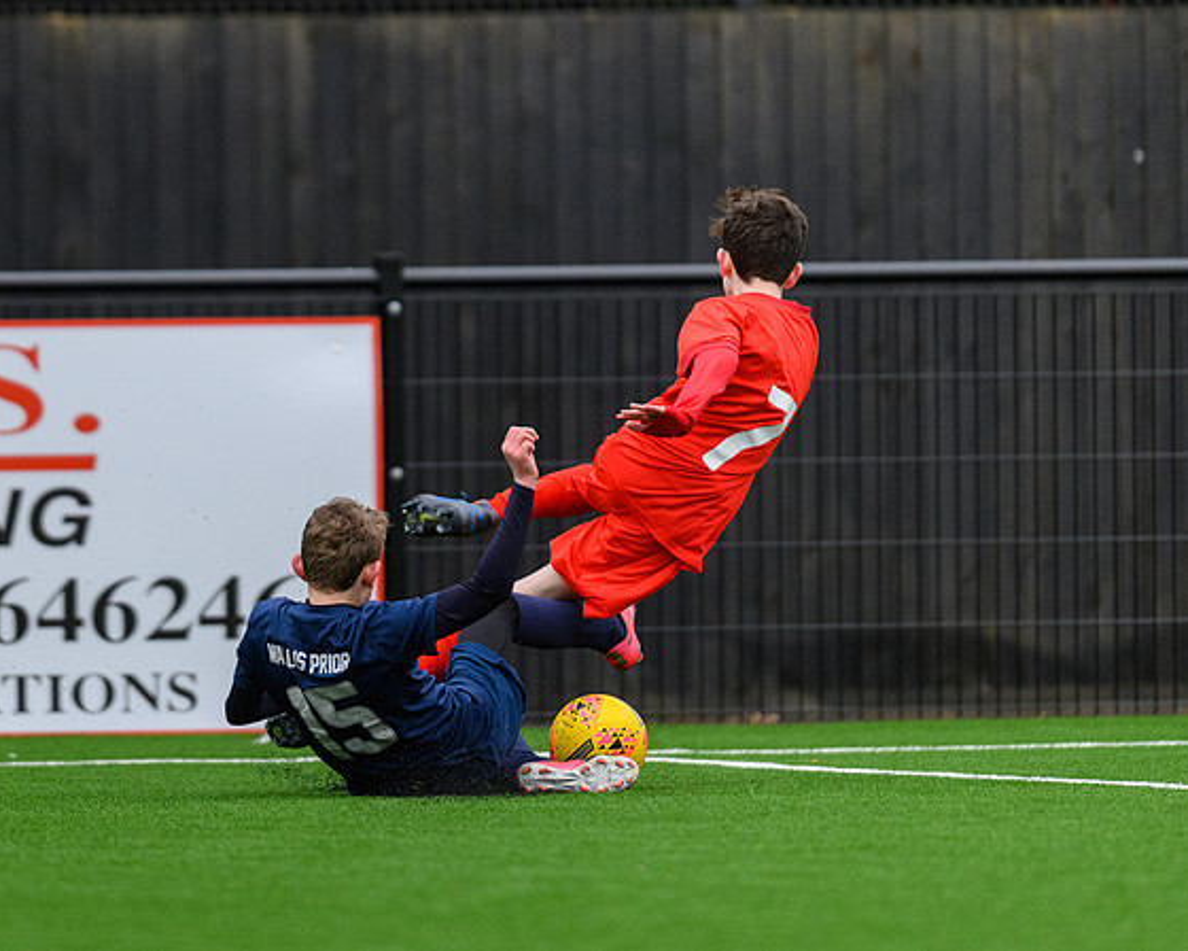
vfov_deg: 2.5
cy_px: 480
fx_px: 21870
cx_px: 307
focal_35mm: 622
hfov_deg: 3.1
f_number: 2.8
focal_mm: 400
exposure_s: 1/2000
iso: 2800
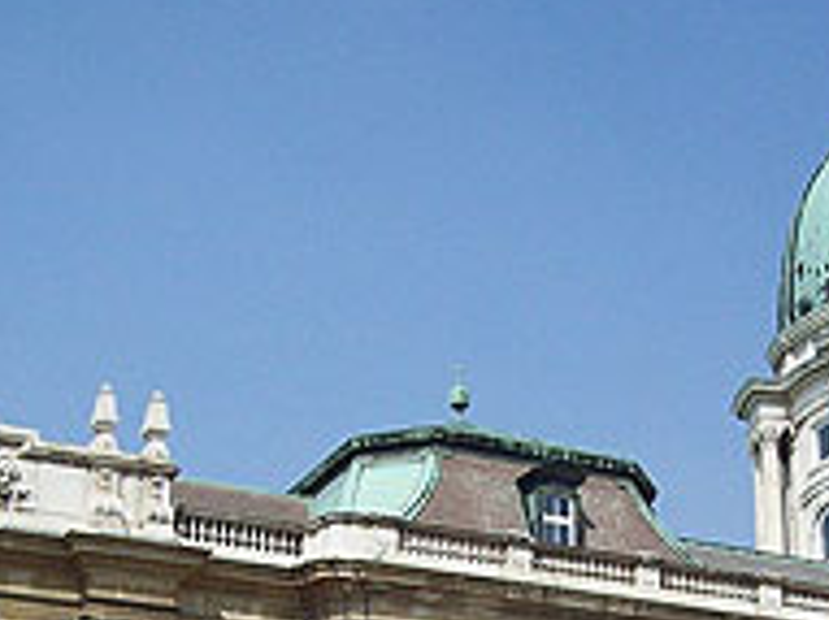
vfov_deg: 16.9
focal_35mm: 85
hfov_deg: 23.0
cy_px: 637
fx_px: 2034
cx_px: 516
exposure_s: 1/762
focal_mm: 6
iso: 80
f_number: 4.8
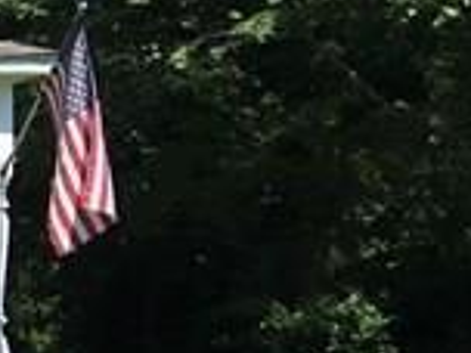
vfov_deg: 7.6
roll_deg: -3.2
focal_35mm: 195
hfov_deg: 8.4
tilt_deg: +0.2
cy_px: 342
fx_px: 2653
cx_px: -981
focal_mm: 4.15
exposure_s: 1/2198
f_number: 2.2
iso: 25
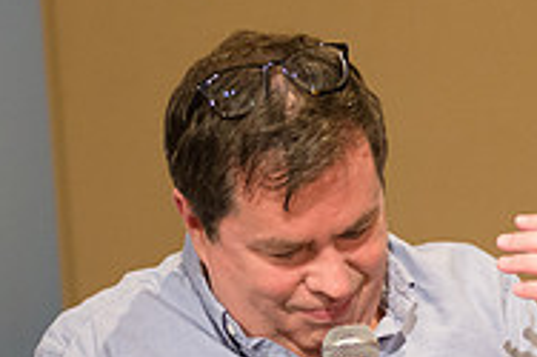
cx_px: 274
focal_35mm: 247
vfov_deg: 5.5
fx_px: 3681
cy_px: 376
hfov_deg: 8.3
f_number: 4
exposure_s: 1/200
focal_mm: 80
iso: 2500
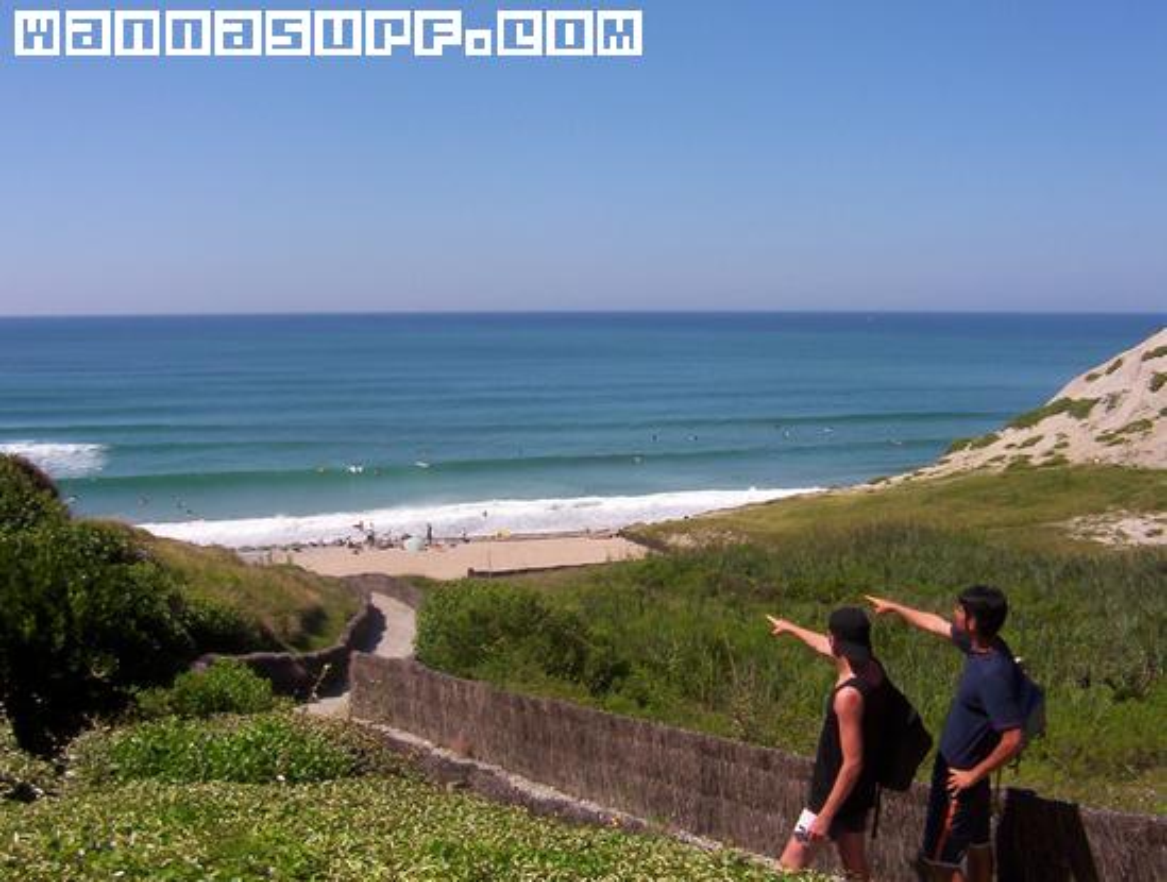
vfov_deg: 39.8
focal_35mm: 36
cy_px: 441
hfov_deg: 51.2
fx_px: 1217
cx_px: 584
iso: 100
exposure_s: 1/1160
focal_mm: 5.54
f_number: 5.24
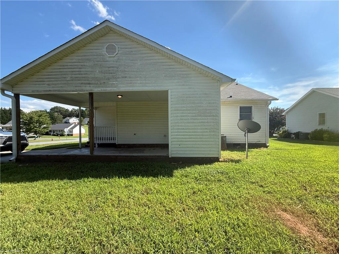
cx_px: 170
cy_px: 127
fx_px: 137
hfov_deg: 102.1
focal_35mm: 14
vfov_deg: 85.7
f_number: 2.2
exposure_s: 1/914
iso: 64
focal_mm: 2.22
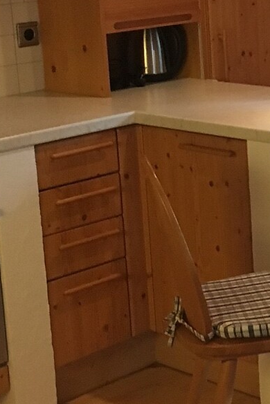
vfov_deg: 20.6
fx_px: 1114
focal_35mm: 99
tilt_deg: -12.8
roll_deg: +2.6
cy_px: 150
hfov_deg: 13.4
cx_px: 345
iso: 250
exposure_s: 1/33
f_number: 2.2
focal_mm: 4.15
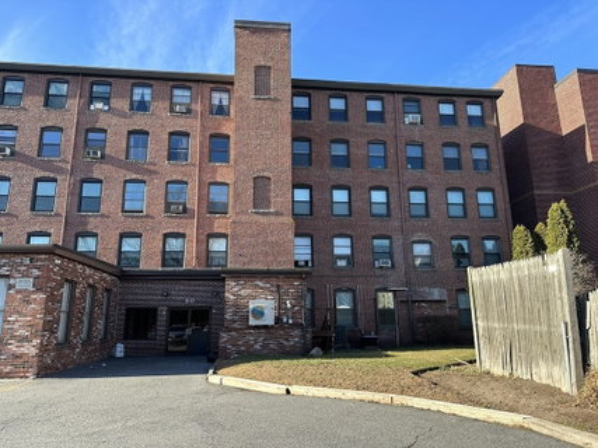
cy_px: 224
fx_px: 414
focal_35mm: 24
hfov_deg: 71.6
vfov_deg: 56.8
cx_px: 299
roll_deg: +1.2
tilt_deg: +12.9
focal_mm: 6.86
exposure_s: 1/1040
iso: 80
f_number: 1.78
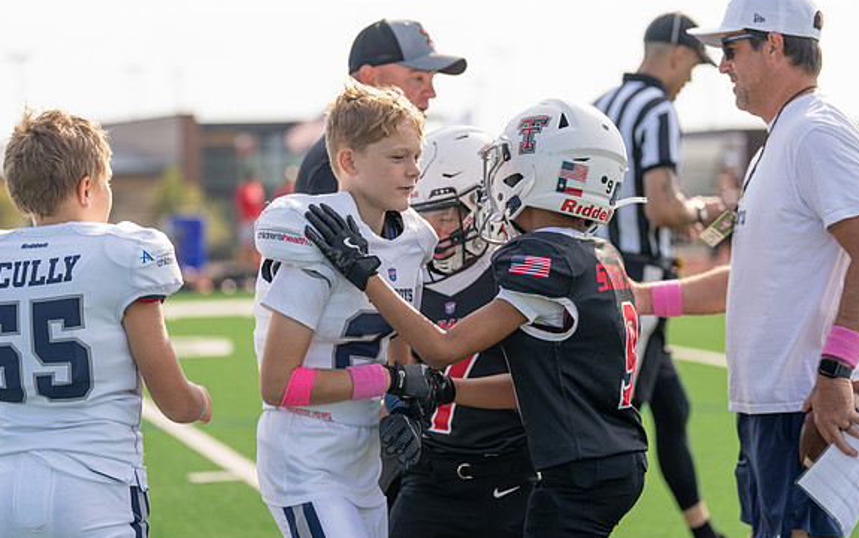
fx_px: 2483
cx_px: 430
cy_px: 280
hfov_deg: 19.6
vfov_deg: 12.4
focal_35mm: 106
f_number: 2.8
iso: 100
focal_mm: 100
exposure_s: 1/1250
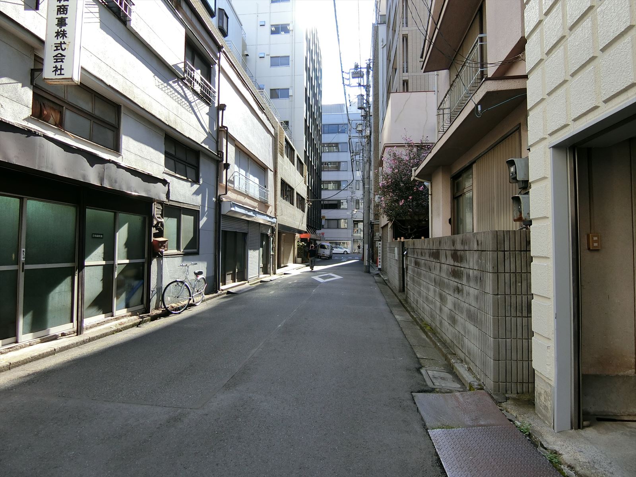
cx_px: 318
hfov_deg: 84.7
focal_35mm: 19
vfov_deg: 68.7
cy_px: 238
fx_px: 349
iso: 80
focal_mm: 4.06
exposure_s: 1/320
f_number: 2.7
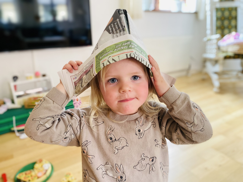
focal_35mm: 26
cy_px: 91
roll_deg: +0.8
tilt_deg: -17.9
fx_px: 183
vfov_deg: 53.1
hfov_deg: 67.3
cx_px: 122
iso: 250
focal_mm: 4.25
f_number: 1.8
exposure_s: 1/60
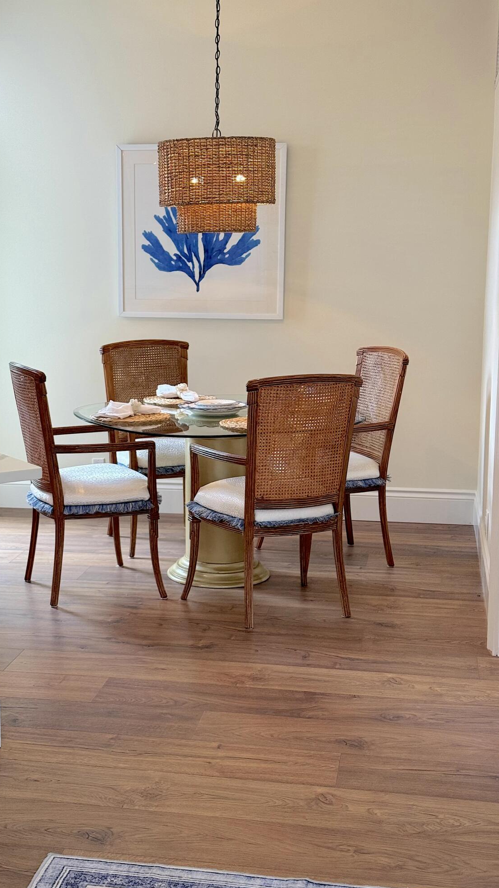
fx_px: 1247
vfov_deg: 39.2
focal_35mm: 53
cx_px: 173
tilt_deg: -10.0
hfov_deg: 22.6
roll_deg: -0.2
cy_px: 448
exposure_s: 1/120
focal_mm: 6.76
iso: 100
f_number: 1.78
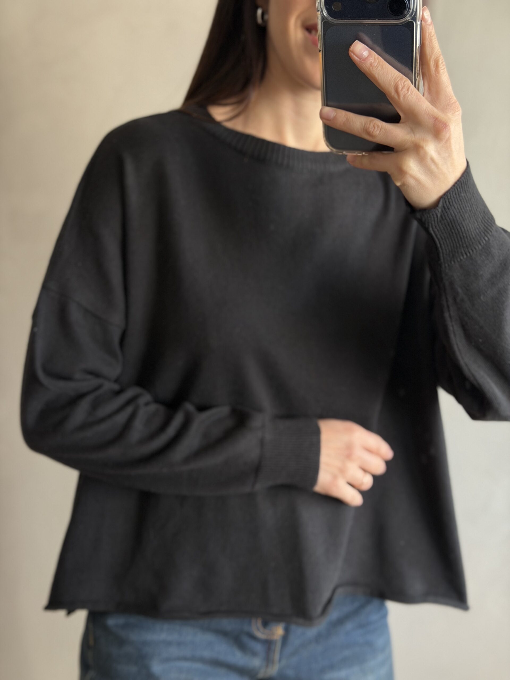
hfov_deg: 30.3
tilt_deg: -25.6
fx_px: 943
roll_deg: -1.9
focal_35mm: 48
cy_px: 340
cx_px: 255
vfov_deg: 39.7
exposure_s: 1/44
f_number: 1.78
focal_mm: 6.76
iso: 250
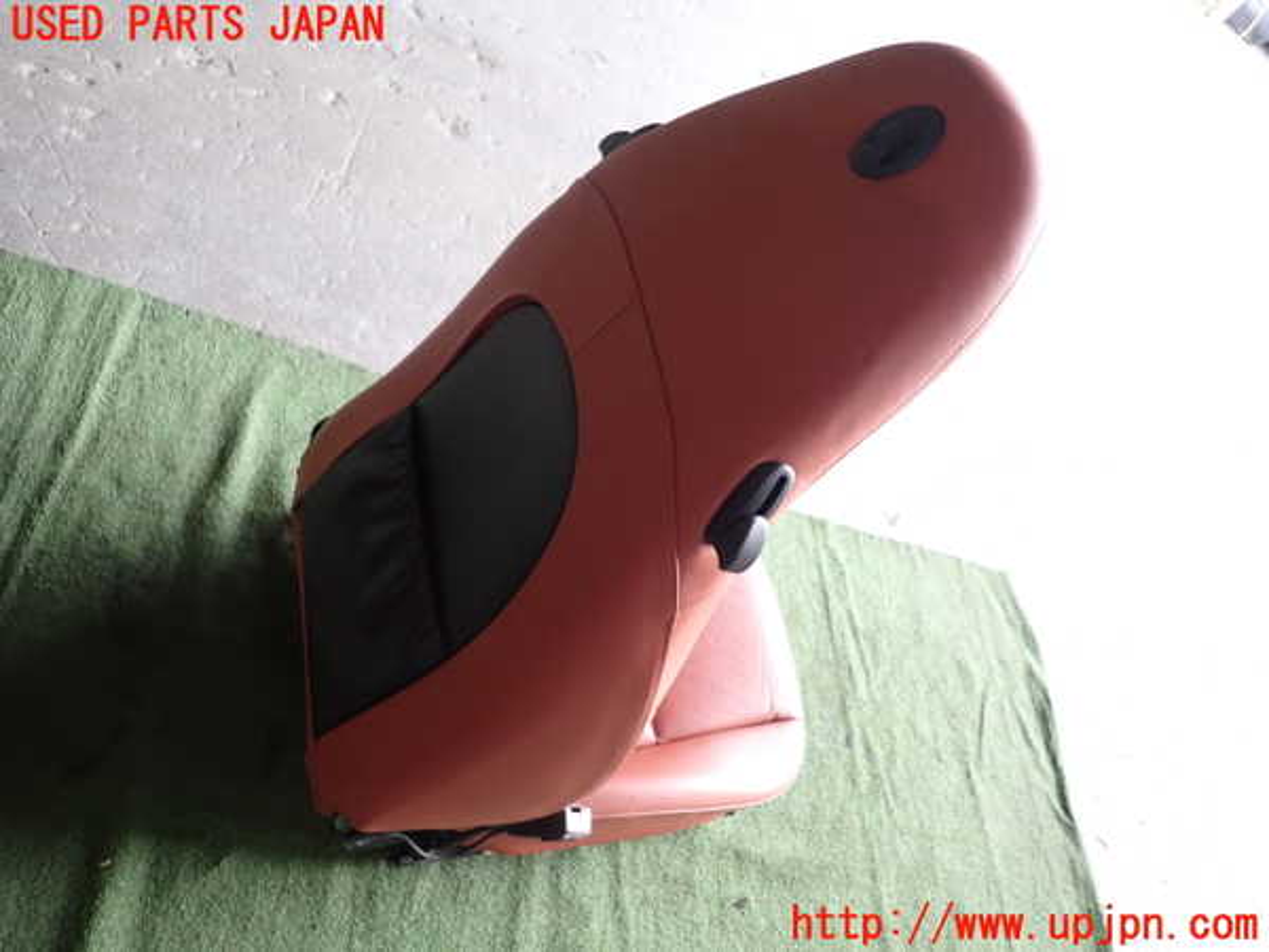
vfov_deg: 54.9
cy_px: 476
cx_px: 634
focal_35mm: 25
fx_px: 916
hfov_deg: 69.4
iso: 160
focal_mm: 4.5
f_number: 2
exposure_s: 1/60
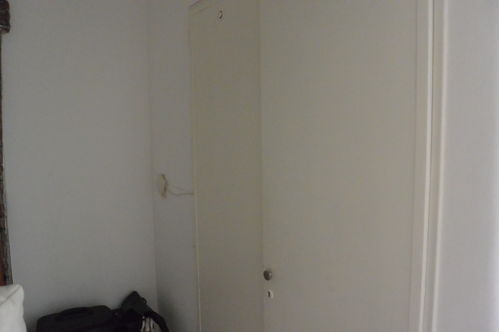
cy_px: 166
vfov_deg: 47.9
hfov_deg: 67.4
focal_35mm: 27
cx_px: 250
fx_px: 374
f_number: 3.5
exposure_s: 1/15
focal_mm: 10
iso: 2500
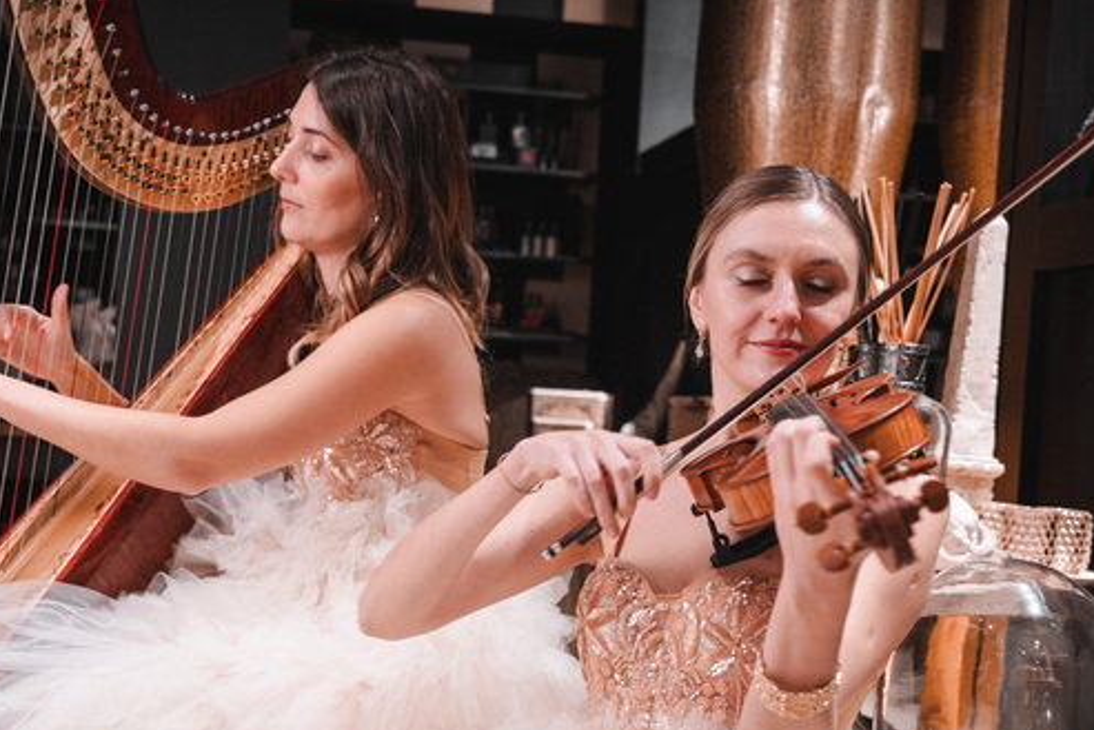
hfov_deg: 36.9
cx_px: 530
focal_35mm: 54
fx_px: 1641
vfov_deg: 24.9
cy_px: 515
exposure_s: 1/60
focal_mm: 37
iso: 1000
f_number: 4
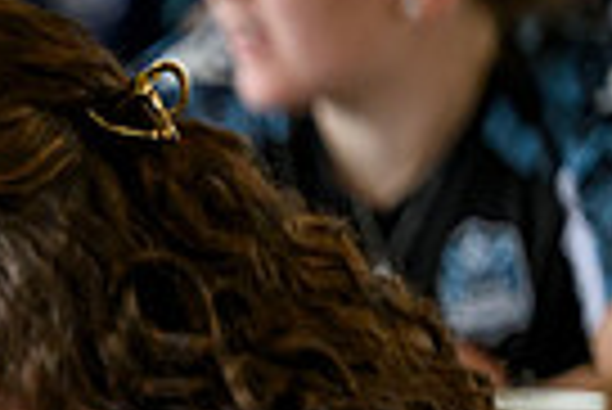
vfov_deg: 2.0
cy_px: 444
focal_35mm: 704
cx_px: -630
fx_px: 11981
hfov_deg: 2.9
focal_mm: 165
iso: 2000
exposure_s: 1/640
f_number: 3.2
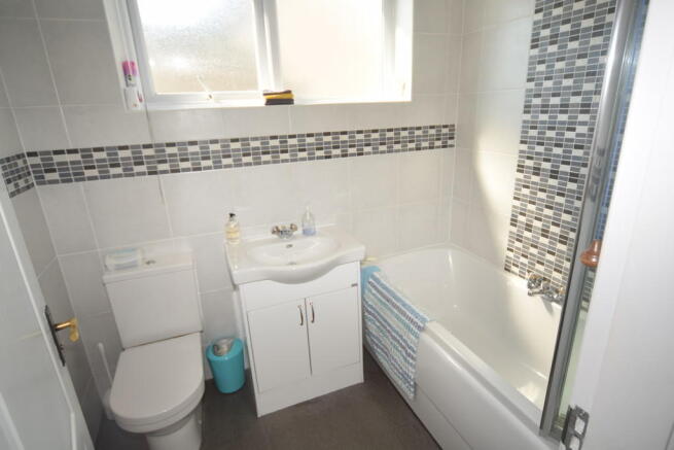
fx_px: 337
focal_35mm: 18
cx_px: 337
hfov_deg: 90.0
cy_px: 225
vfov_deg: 67.4
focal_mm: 12
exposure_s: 1/60
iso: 100
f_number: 4.5
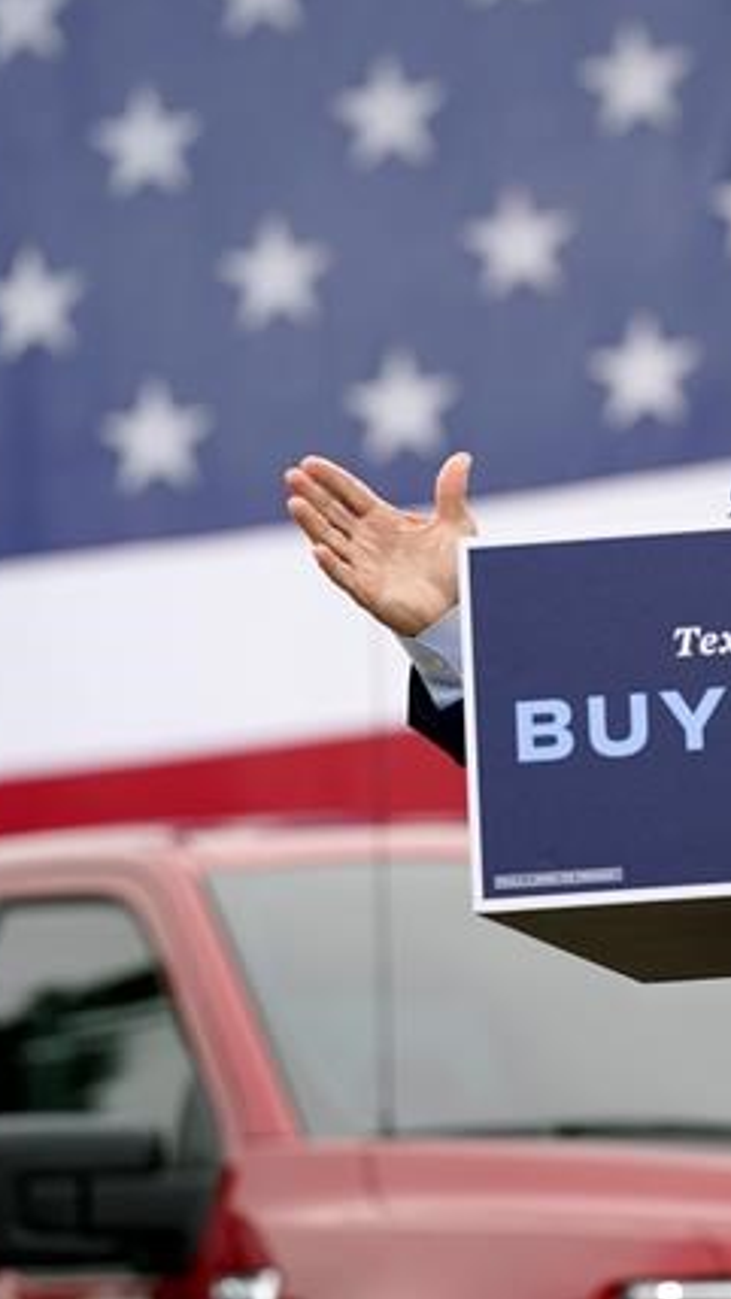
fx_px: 9641
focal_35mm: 280
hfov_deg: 4.3
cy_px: 648
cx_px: 795
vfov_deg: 7.7
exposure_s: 1/1250
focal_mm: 176
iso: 250
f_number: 4
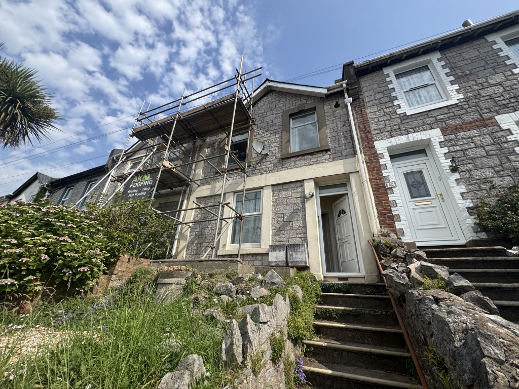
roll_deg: -3.0
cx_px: 260
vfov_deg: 85.7
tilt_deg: +26.9
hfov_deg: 102.1
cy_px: 194
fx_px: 210
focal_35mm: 14
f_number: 2.2
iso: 50
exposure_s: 1/1976
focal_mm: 2.22
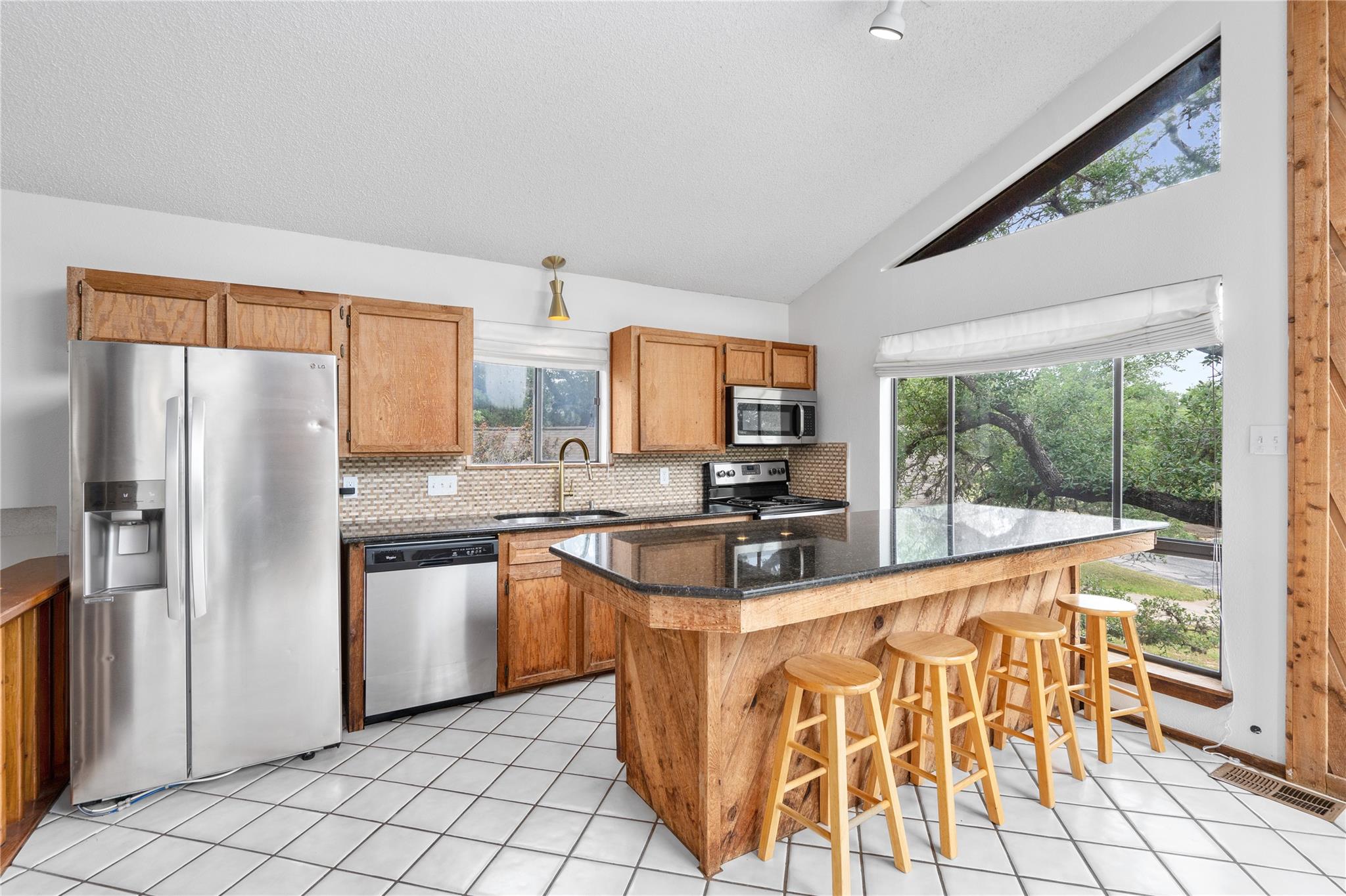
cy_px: 448
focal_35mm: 16
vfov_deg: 73.7
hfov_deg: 96.7
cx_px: 673
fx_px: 598
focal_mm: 16
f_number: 8
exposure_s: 1/5
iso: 400
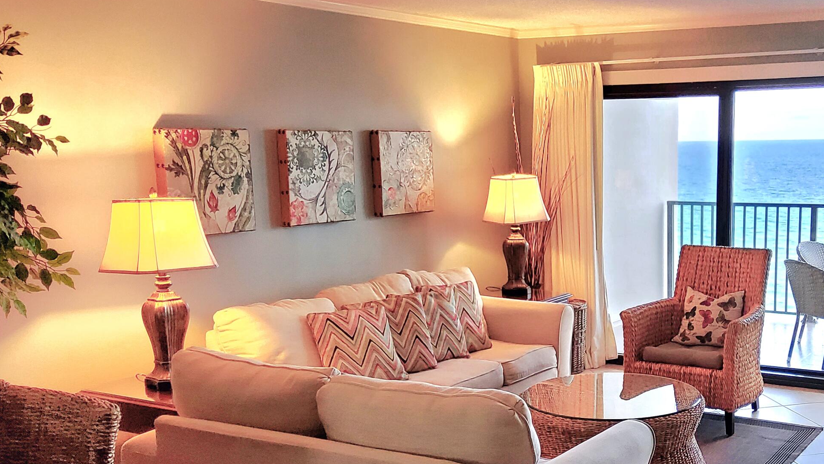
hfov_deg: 45.1
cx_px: 602
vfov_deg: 26.9
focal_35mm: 44
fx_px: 961
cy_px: 318
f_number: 2
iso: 250
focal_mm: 3.08
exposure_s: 1/60.2
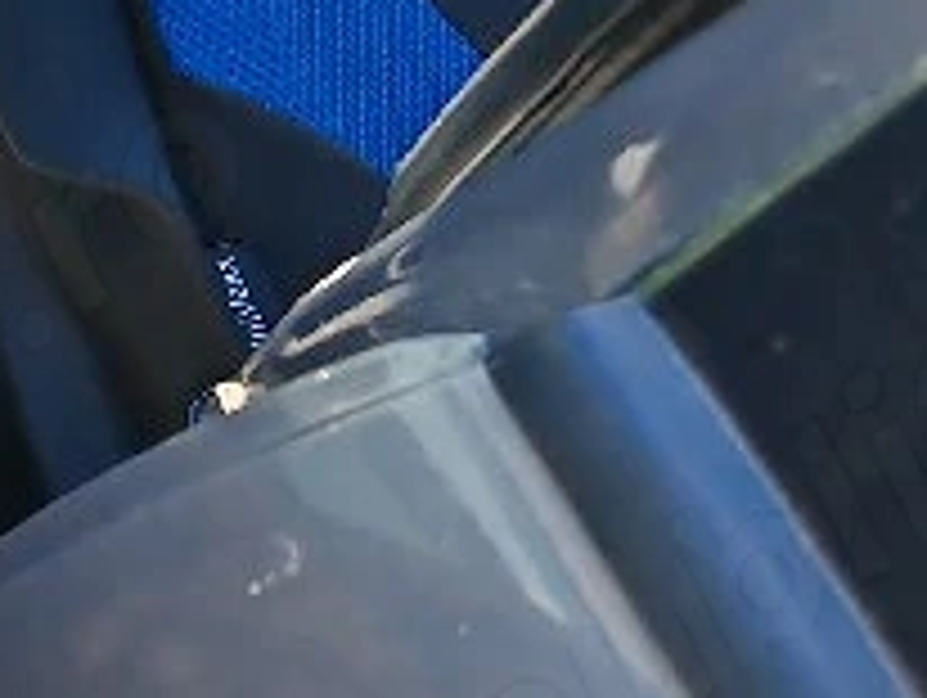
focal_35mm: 131
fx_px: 3512
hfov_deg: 12.6
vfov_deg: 10.5
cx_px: -1107
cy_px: -671
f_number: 1.6
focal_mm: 7.62
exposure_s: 1/909
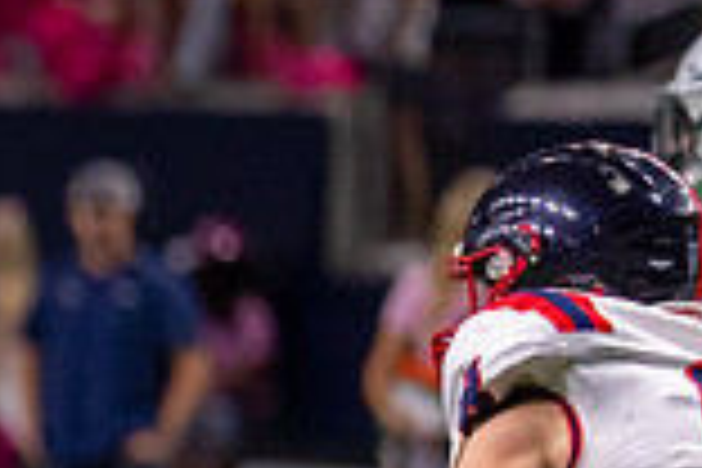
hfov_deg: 1.9
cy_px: 604
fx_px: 21078
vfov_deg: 1.3
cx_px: -1055
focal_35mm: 1081
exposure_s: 1/1000
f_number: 2.8
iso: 2500
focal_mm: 178
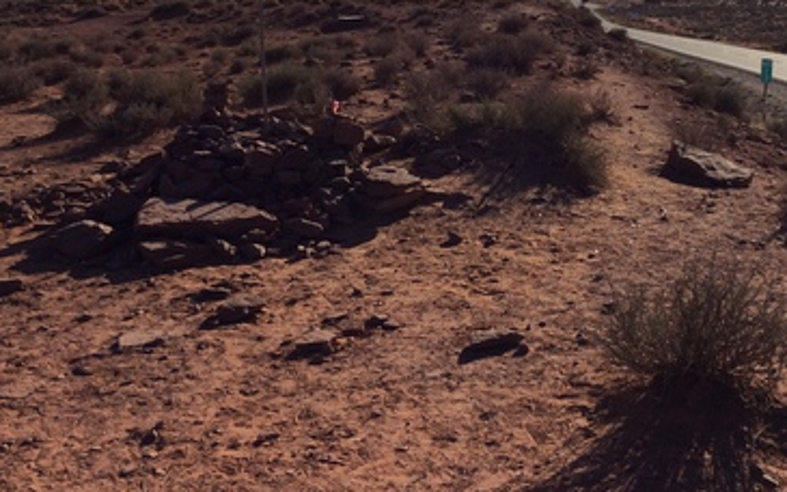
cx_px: 418
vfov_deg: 24.2
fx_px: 1115
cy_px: 47
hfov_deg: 38.9
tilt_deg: -5.2
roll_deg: +2.3
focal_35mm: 52
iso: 32
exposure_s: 1/2725
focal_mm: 3.3
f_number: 2.4
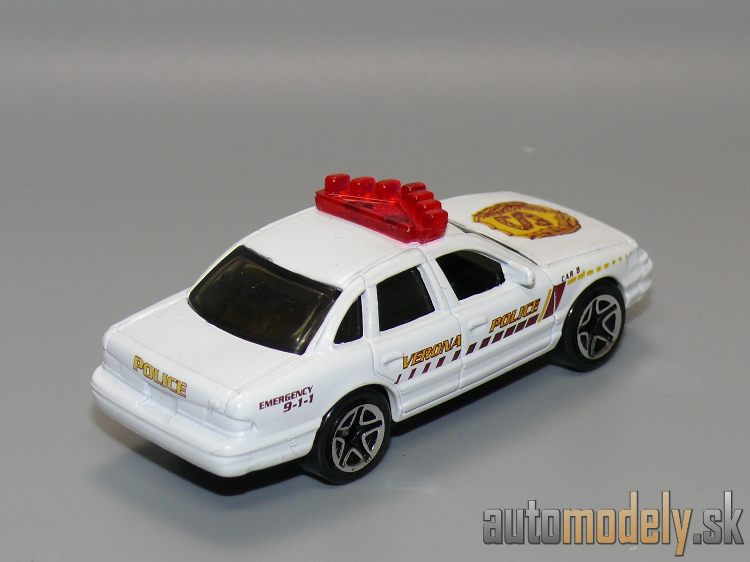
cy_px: 281
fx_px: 2513
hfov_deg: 17.0
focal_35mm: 116
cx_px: 375
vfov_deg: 12.8
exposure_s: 1/30
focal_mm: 14.3
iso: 100
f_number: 4
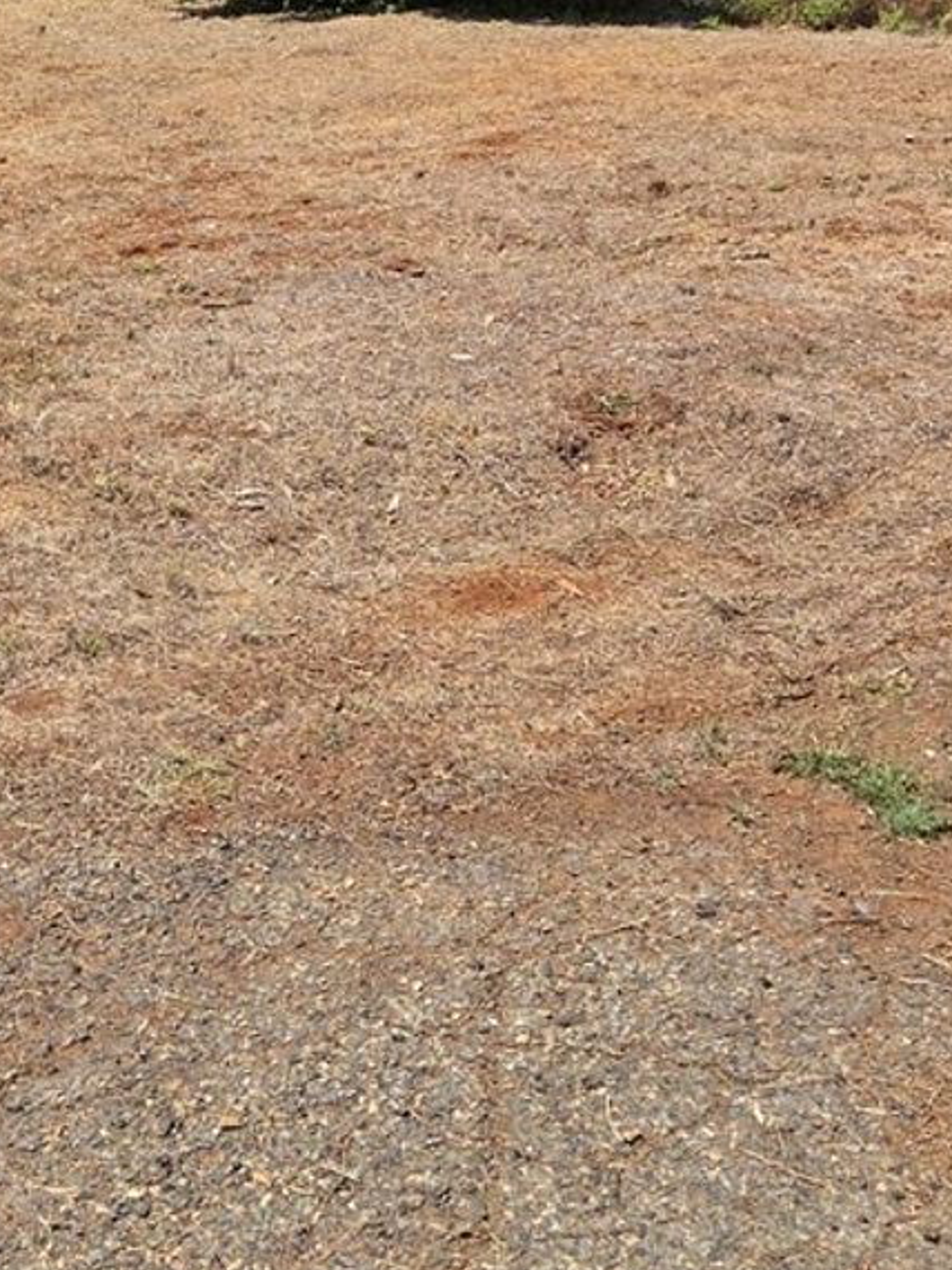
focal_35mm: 55
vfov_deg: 34.0
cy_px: 270
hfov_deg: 25.9
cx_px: 151
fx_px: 2018
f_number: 1.8
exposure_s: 1/5545
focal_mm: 5.4
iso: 80
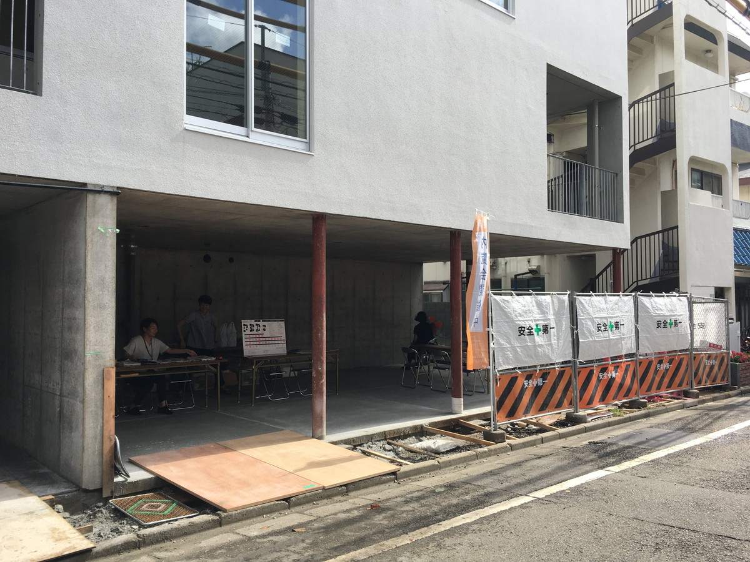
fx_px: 628
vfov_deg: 48.2
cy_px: 281
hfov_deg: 61.7
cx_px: 375
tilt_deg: +3.8
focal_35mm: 29
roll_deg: -0.6
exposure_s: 1/686
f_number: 2.2
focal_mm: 4.15
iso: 25
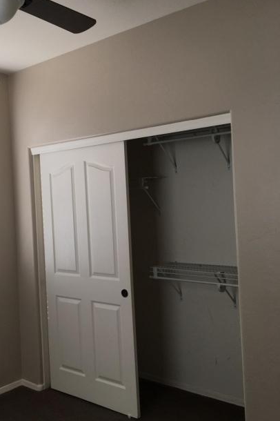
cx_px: 87
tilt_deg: -1.0
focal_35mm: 38
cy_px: 206
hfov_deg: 34.6
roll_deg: +3.1
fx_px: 444
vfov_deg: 50.7
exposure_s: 1/120
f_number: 2.2
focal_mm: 4.15
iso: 40
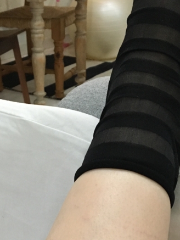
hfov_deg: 21.6
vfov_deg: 28.0
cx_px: 71
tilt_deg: -28.0
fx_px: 471
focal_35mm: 68
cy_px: 191
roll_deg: +2.7
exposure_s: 1/33
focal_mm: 4.15
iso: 250
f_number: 2.2
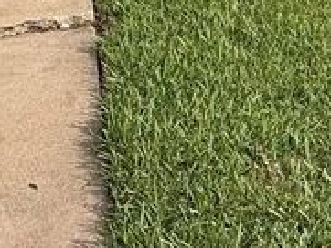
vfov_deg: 15.9
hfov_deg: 24.4
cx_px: 247
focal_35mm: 79
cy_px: -195
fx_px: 756
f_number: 2.2
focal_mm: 2.22
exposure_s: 1/809
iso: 20
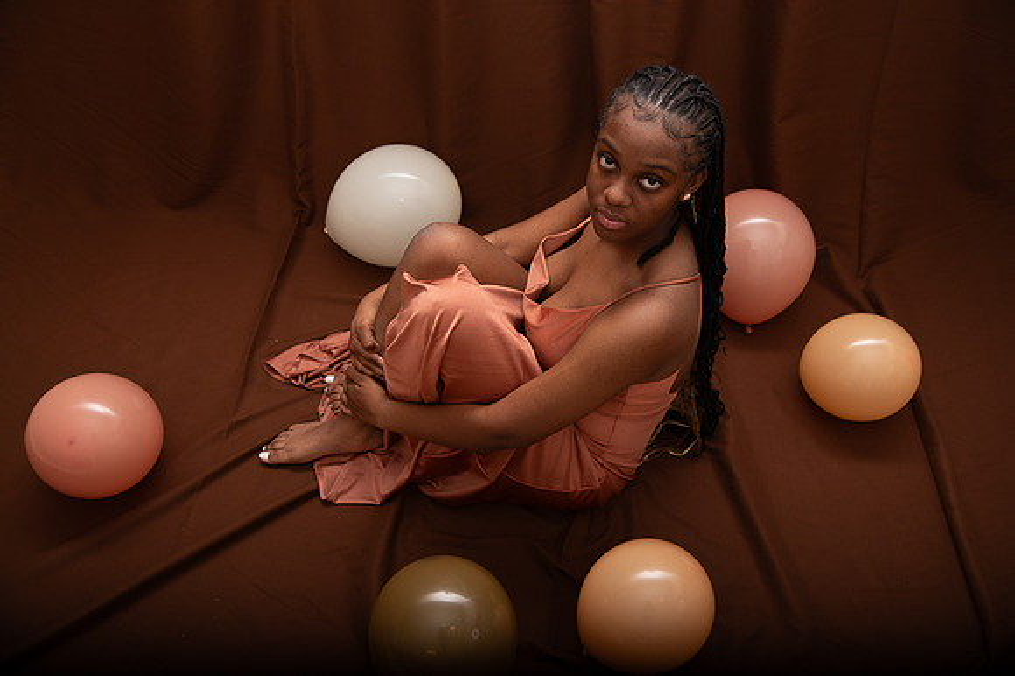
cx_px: 508
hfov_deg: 54.5
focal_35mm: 35
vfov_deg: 37.8
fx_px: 986
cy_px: 338
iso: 800
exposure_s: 1/250
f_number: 4
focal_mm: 35
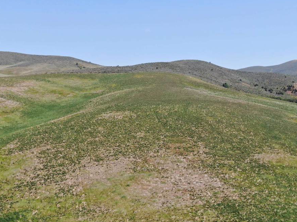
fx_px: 600
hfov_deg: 27.8
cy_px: 95
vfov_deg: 21.0
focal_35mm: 70
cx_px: 139
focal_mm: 8.6
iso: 100
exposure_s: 1/640
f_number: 3.8
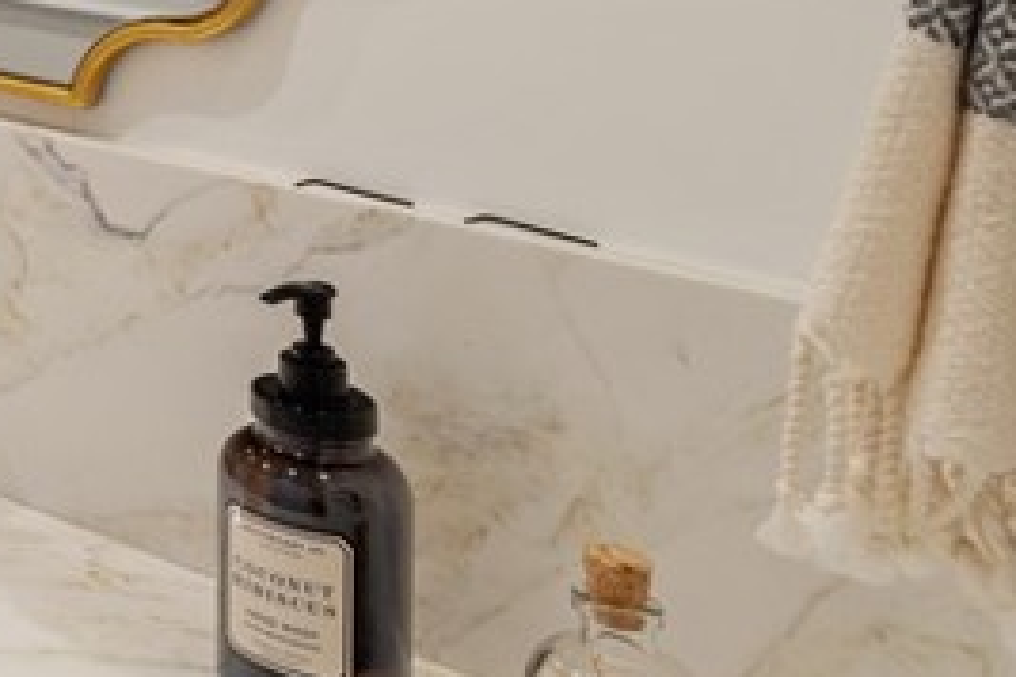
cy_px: -359
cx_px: -784
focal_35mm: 69
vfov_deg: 17.6
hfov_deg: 20.8
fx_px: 1947
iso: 800
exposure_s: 1/4
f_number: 9
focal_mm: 18
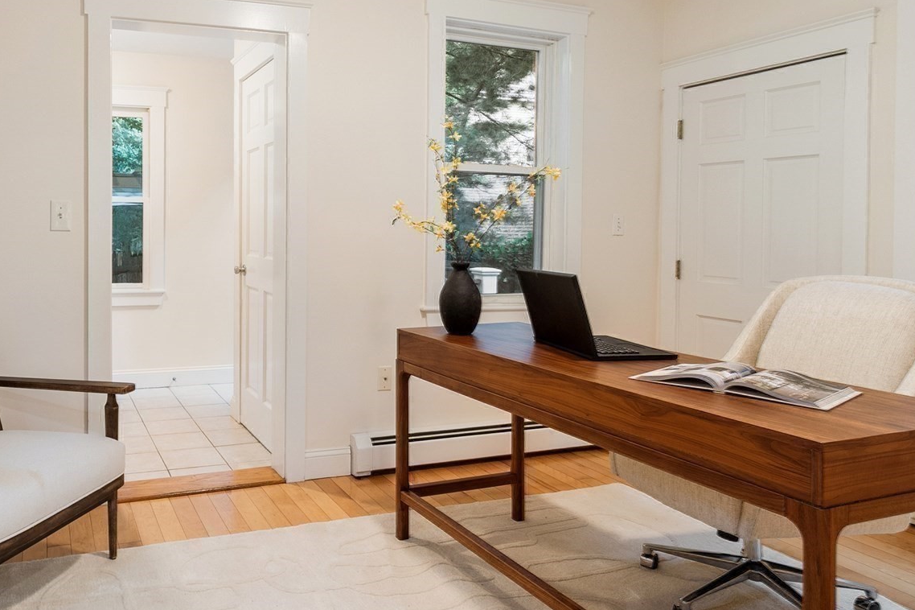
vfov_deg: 47.4
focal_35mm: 27
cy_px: 224
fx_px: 686
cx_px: 305
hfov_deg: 65.6
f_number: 8
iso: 320
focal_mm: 10
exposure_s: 1.6
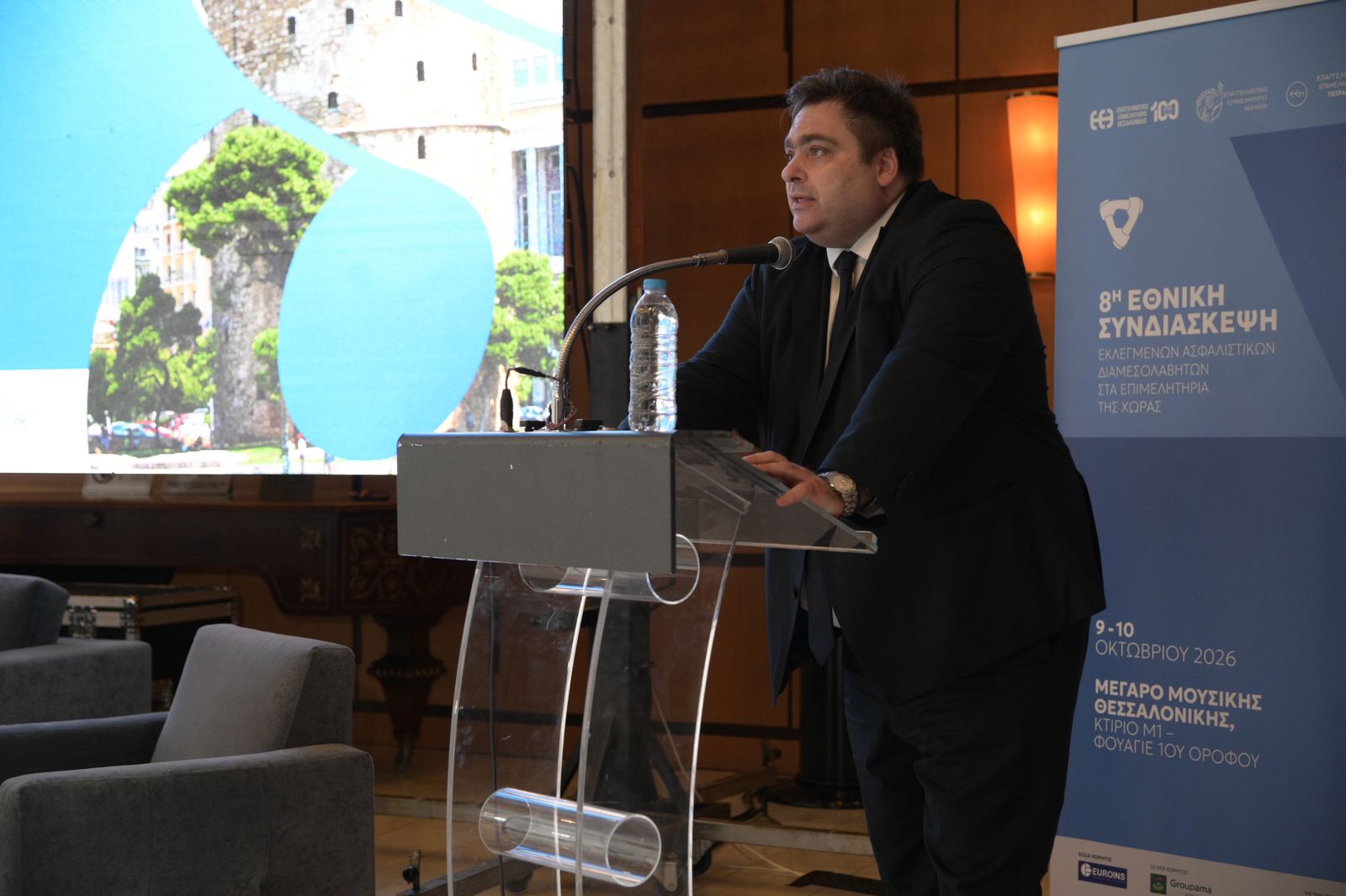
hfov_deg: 36.3
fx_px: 2055
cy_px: 448
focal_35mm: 55
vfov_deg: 24.6
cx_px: 673
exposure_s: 1/100
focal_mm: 55
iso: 2500
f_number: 4
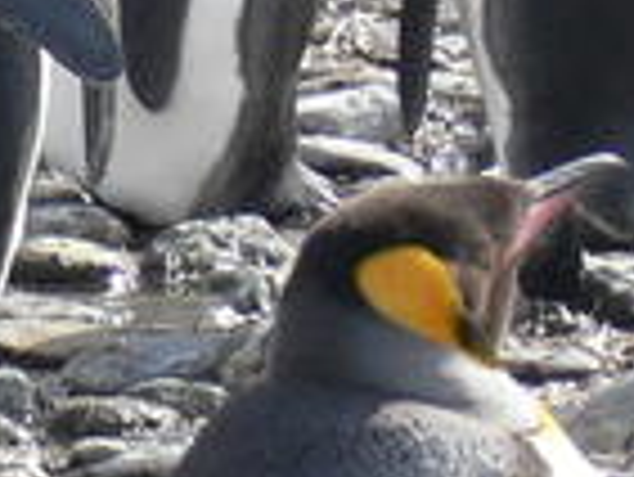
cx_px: -958
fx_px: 14995
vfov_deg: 1.8
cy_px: 252
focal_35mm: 818
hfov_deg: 2.4
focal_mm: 23.9
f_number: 5.6
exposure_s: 1/160
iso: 80
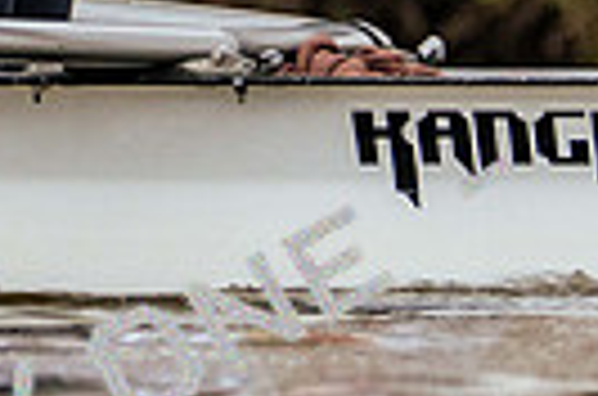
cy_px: -277
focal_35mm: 875
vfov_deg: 1.6
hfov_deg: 2.4
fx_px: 14500
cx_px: 220
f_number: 6.3
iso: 2500
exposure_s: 1/2000
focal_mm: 200
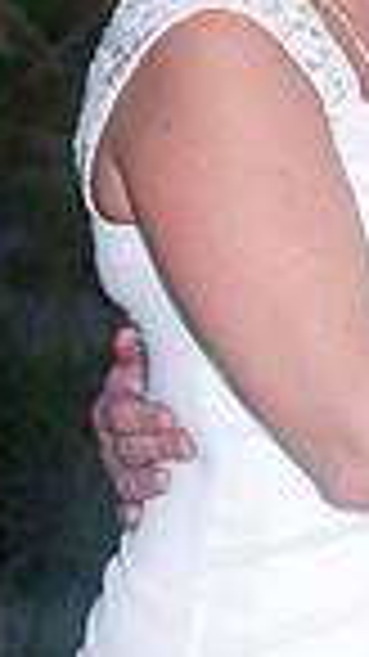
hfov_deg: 4.8
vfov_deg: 8.6
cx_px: 628
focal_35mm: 251
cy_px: 72
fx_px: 4371
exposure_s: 1/250
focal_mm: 52
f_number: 8
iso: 100
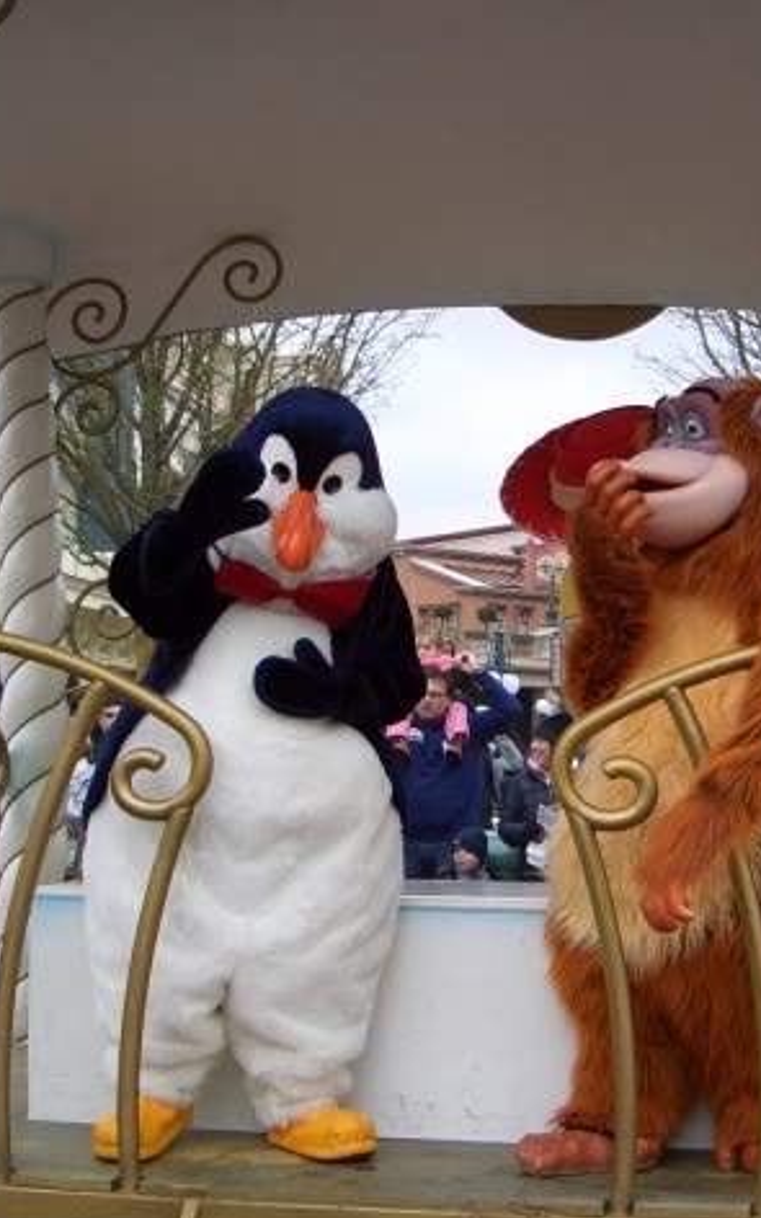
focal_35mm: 56
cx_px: 544
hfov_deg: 23.0
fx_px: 1858
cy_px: 617
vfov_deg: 36.3
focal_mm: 8
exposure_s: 1/200
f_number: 2.8
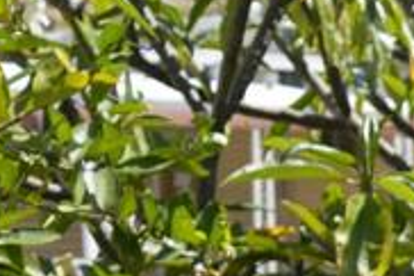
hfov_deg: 9.2
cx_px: 1065
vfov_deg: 6.6
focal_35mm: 197
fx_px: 2263
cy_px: 638
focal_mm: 35
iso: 100
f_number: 5
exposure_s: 1/320
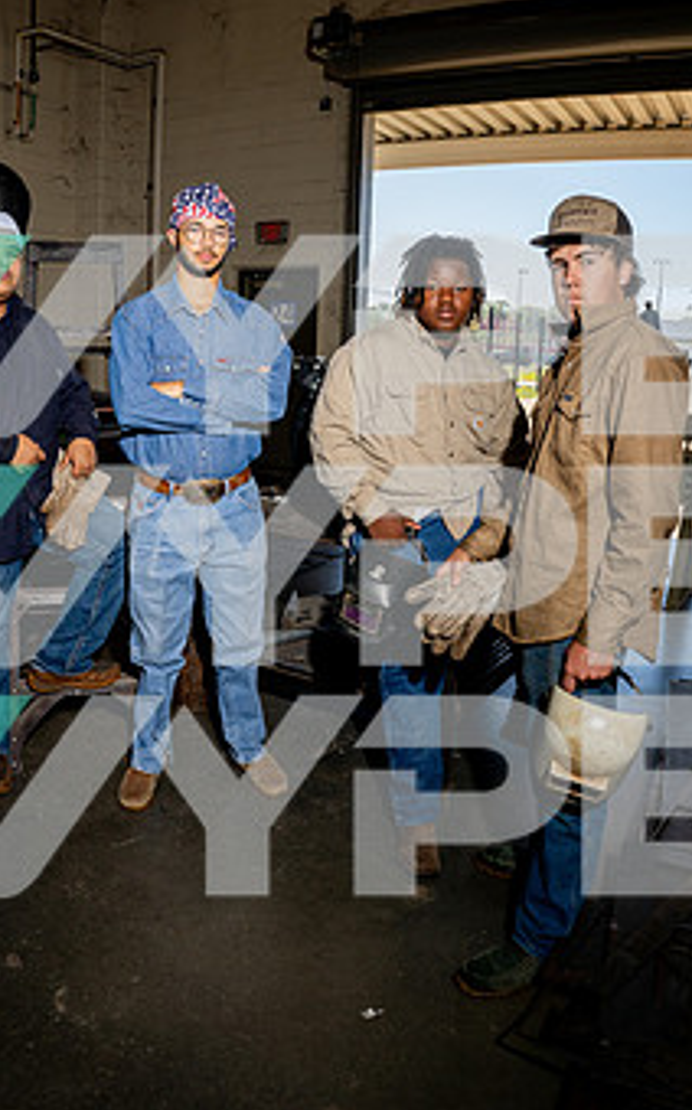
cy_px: 568
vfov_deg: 68.4
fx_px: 816
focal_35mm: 27
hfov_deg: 45.9
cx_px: 323
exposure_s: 1/250
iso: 250
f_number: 8
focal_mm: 20
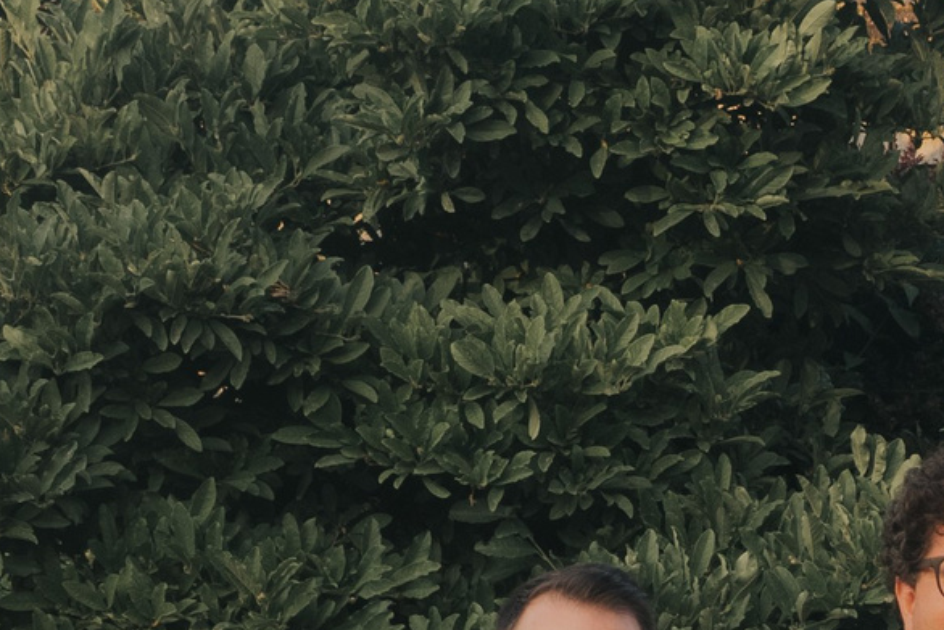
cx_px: 1458
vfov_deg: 6.7
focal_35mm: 200
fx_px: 5245
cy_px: 1253
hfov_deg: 9.9
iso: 200
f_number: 5
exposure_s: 1/200
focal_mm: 22
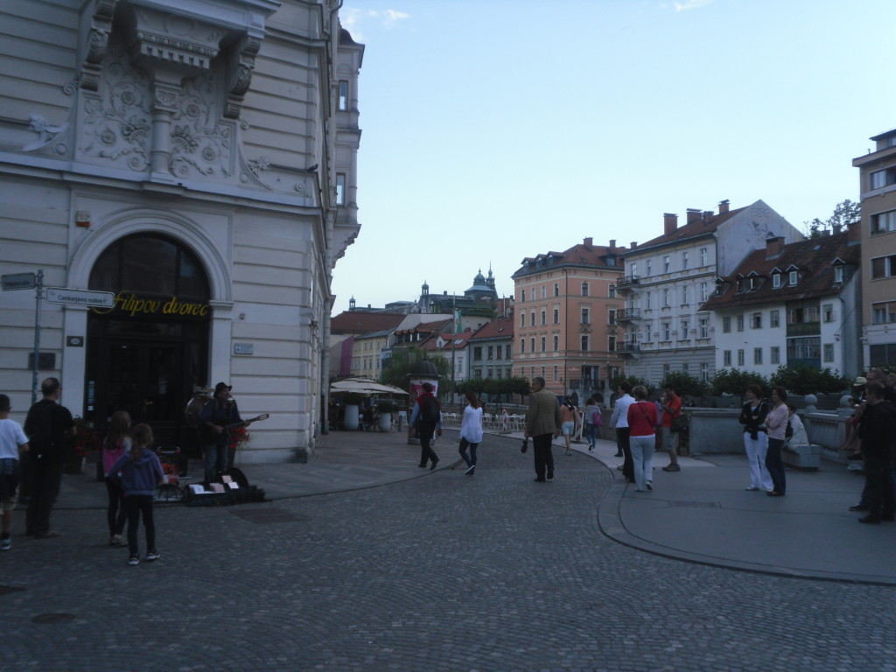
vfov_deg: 40.7
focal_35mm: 35
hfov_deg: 52.6
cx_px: 448
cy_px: 336
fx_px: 906
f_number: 3.8
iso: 80
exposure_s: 1/117
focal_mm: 6.36
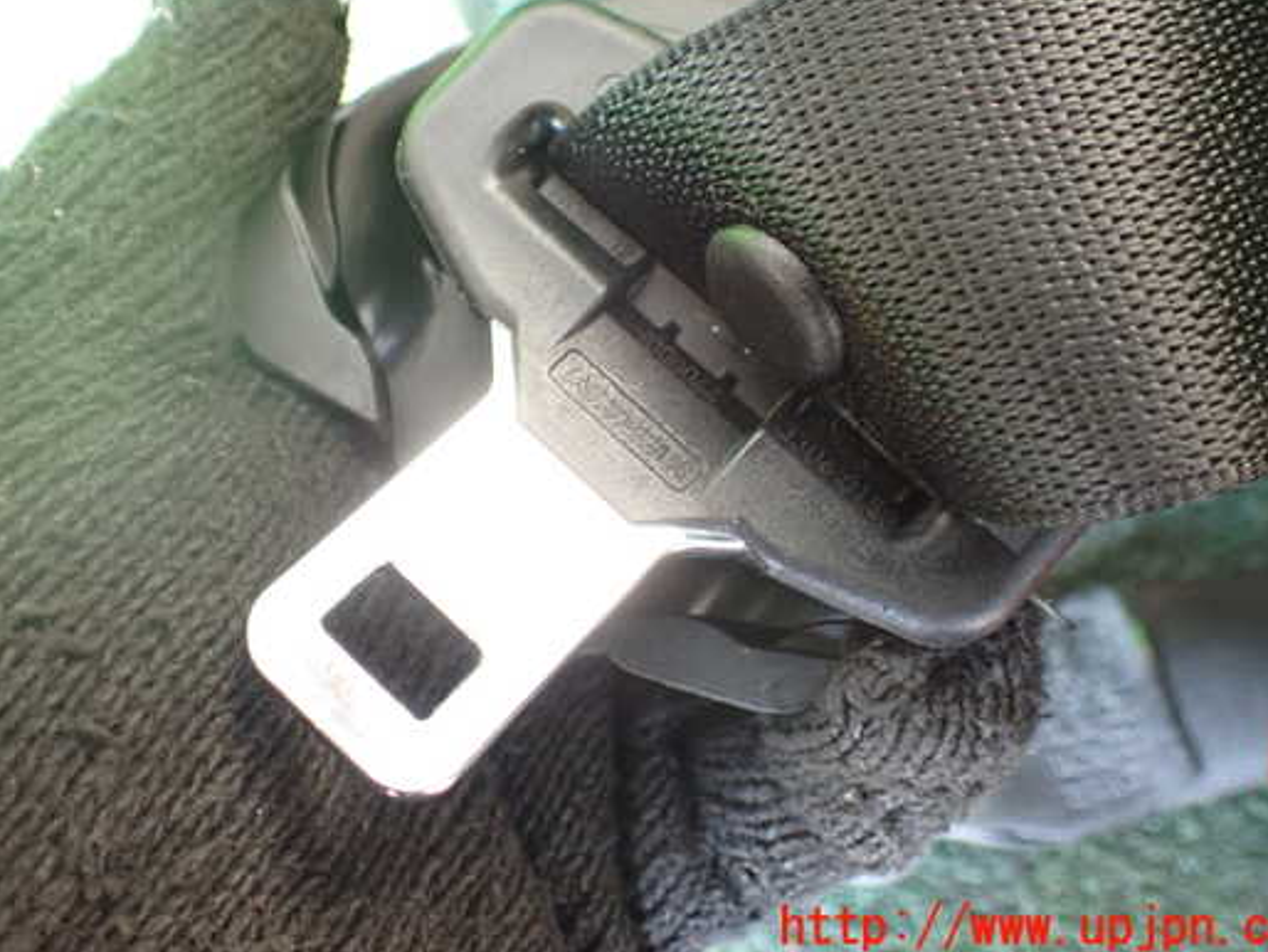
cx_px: 597
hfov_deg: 52.6
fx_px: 1283
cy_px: 404
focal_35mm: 35
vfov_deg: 40.6
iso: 800
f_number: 2.3
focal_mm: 5.4
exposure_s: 1/125
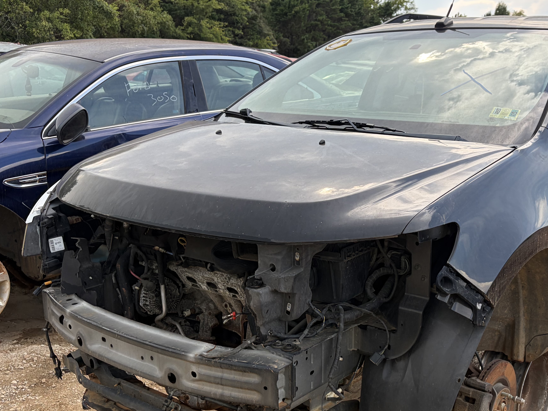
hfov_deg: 43.4
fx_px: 681
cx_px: 348
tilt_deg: -11.6
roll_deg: -2.0
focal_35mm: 43
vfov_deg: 33.6
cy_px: 227
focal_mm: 5.96
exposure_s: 1/820
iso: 64
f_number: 1.6
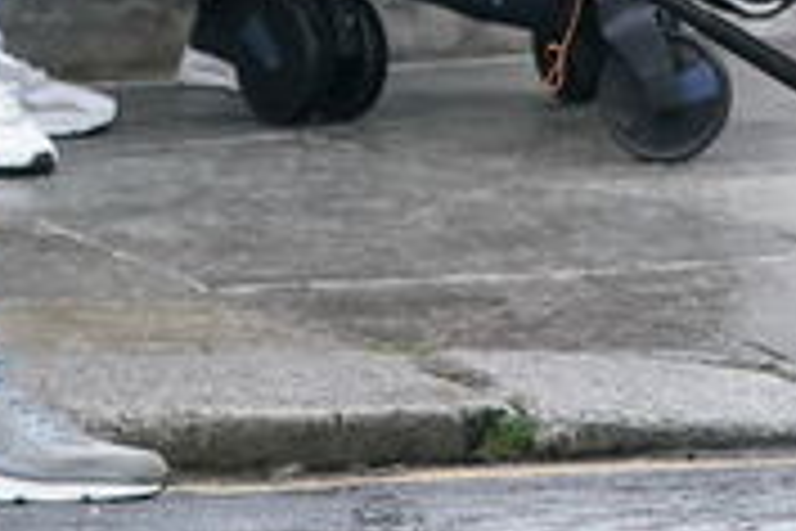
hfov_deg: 2.5
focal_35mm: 809
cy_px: -1143
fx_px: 17886
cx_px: 1623
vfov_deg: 1.7
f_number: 5
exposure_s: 1/1250
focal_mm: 119
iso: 2500
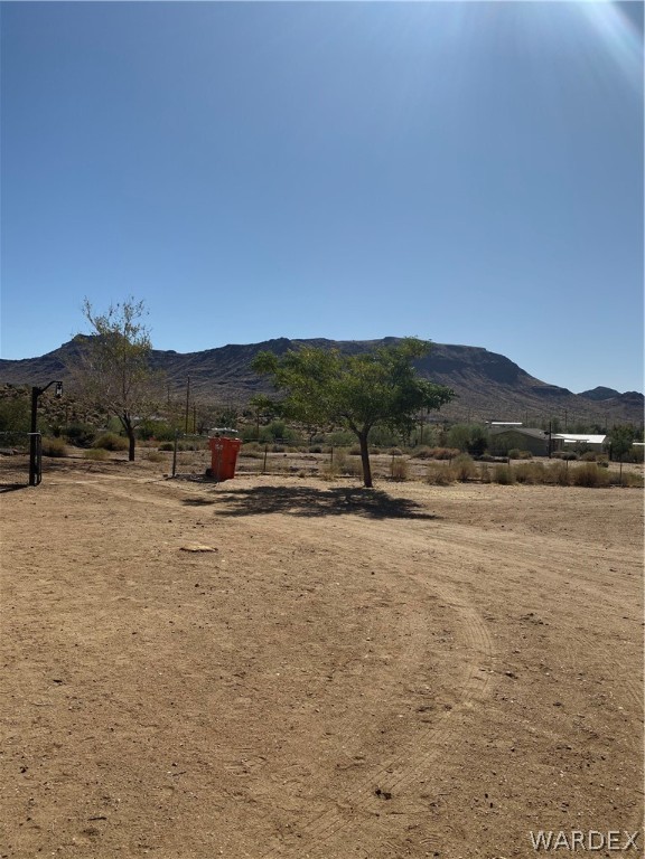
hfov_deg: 53.1
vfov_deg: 67.3
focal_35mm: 26
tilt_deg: +0.0
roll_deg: -1.3
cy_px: 430
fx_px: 646
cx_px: 322
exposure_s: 1/6452
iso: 32
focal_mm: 4.25
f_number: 1.8
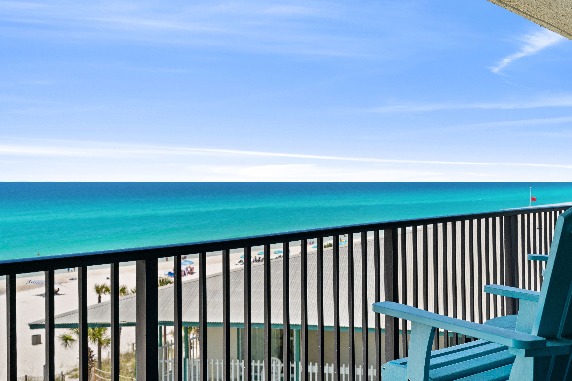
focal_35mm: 40
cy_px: 190
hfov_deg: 48.4
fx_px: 637
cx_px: 286
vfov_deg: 33.3
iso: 400
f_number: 8
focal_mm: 40.1
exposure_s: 1/640
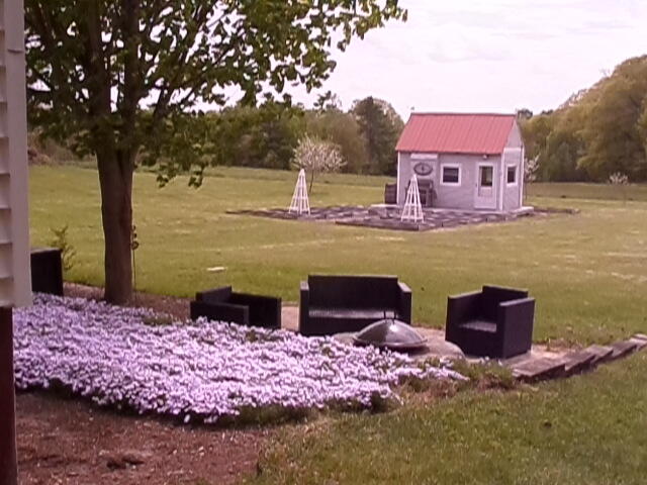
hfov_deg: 36.2
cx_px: 324
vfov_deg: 27.5
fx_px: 991
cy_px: 242
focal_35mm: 53
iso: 160
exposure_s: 1/250
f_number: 7.6
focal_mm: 8.7
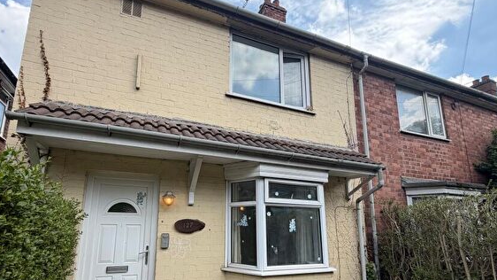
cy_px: 182
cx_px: 231
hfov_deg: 89.4
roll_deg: +0.4
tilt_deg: +10.7
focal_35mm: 19
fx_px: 250
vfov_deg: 57.3
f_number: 2.2
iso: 40
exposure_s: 1/602
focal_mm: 2.22
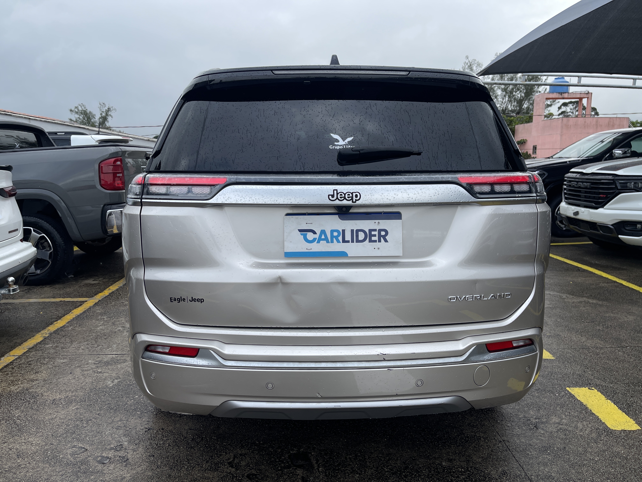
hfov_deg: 69.4
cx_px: 321
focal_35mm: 25
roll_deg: +0.4
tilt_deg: -9.9
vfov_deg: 54.9
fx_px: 464
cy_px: 241
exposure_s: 1/1767
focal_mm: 5.1
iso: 32
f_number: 1.6
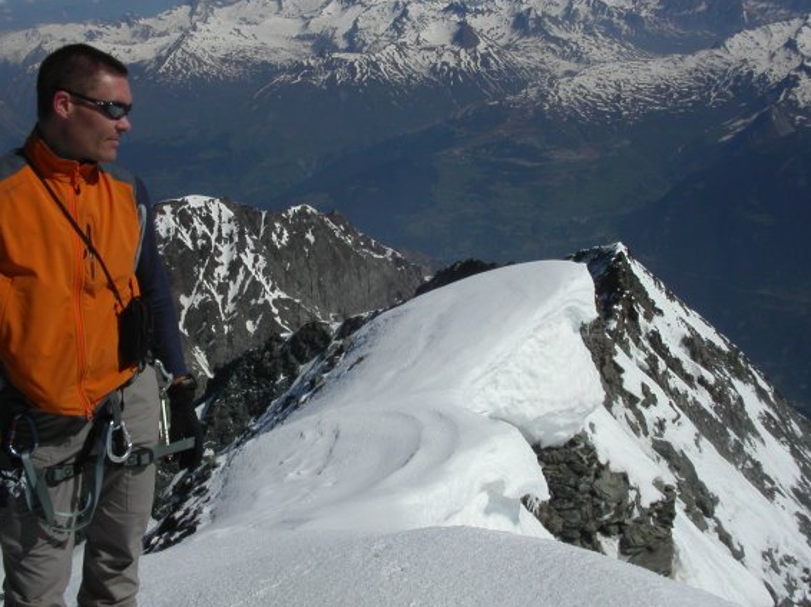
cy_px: 257
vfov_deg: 30.8
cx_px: 381
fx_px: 1101
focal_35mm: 47
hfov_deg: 40.4
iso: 100
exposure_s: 1/1000
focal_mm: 7.8
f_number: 8
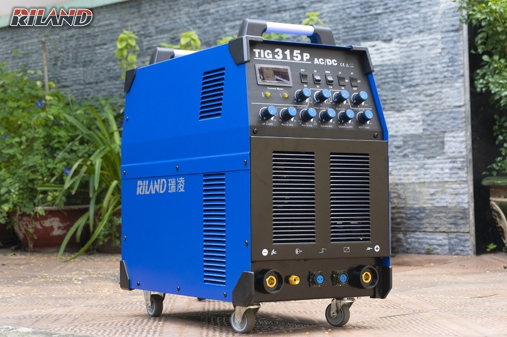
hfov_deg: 27.0
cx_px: 254
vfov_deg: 18.2
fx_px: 1056
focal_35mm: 75
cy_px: 168
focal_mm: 50
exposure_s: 1/200
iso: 800
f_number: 5.6
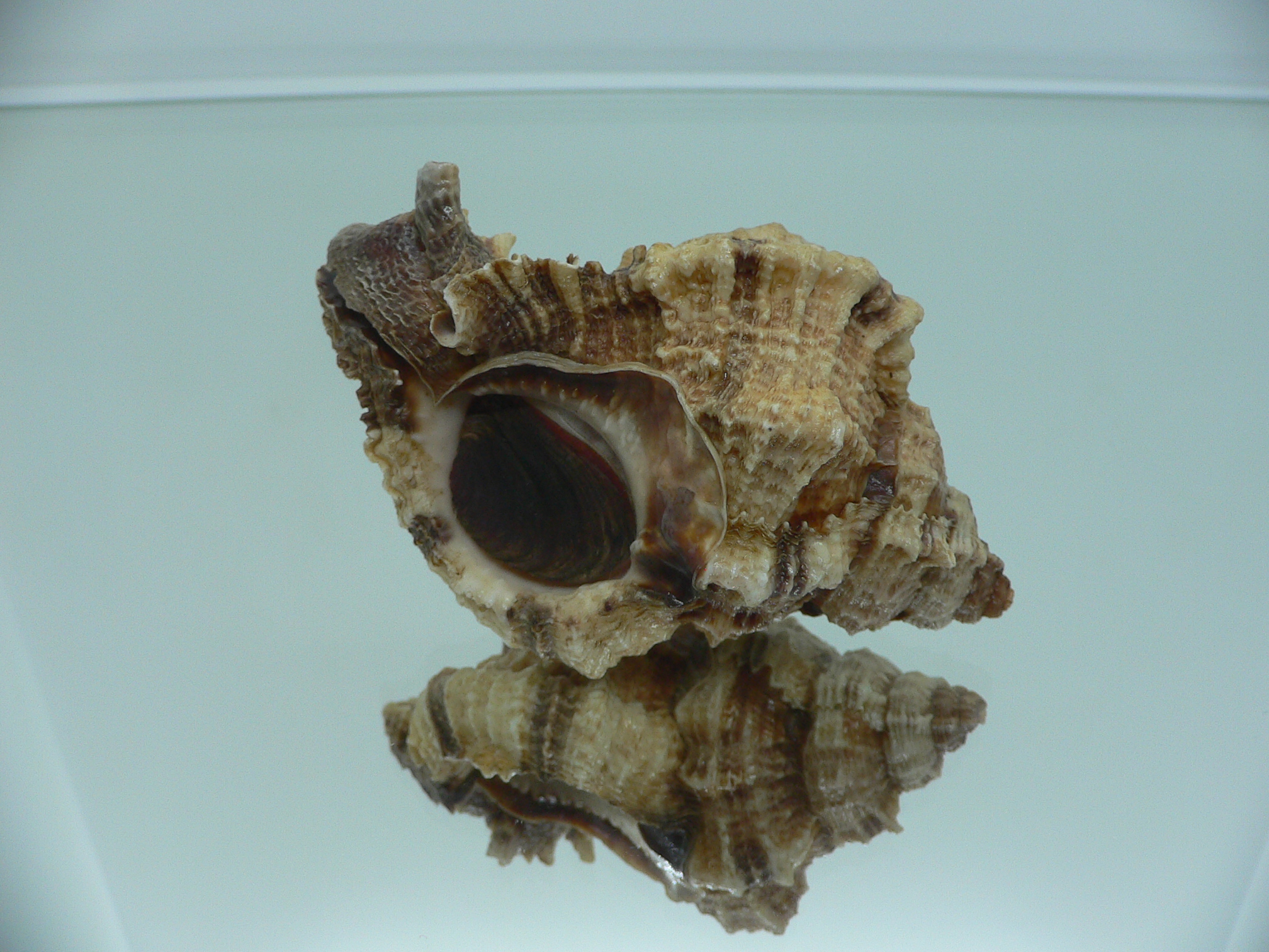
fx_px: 1283
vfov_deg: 40.7
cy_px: 476
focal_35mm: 35
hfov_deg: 52.6
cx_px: 634
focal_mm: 4.6
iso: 100
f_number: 2.8
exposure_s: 1/60
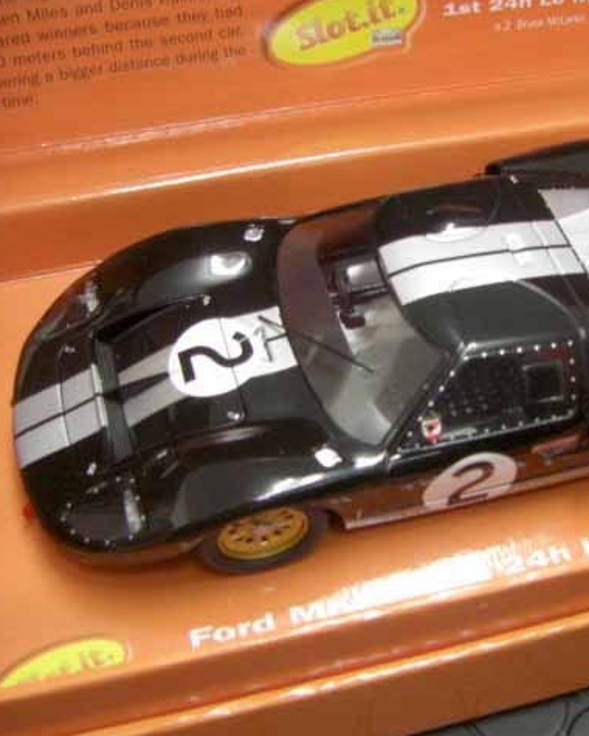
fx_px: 1090
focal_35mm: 50
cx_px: 401
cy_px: 367
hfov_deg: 30.0
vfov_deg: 37.3
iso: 200
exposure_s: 1/20
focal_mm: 6.3
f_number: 3.4
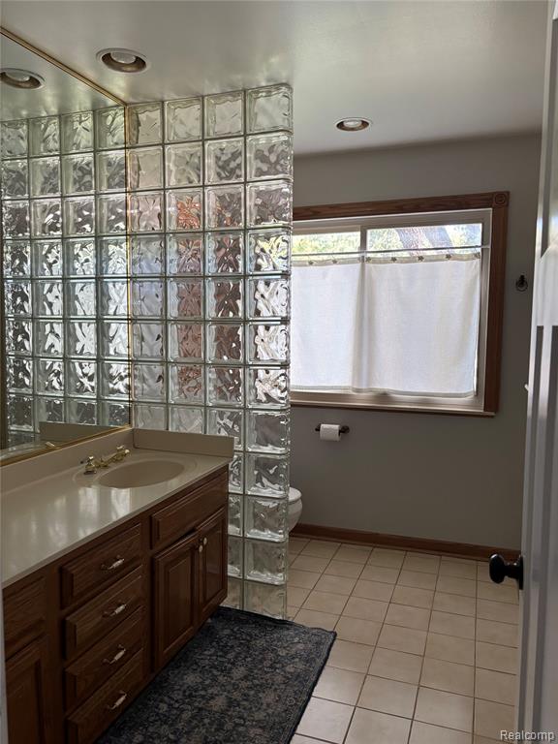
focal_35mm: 26
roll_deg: -0.9
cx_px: 279
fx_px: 559
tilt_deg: -5.5
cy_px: 372
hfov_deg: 53.1
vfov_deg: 67.3
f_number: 1.6
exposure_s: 1/60
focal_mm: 5.96
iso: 160
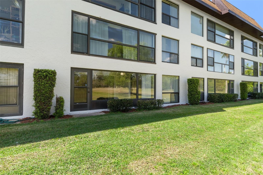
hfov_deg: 85.4
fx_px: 142
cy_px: 88
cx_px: 132
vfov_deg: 63.2
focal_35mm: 20
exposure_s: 1/90
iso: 320
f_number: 8
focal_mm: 13
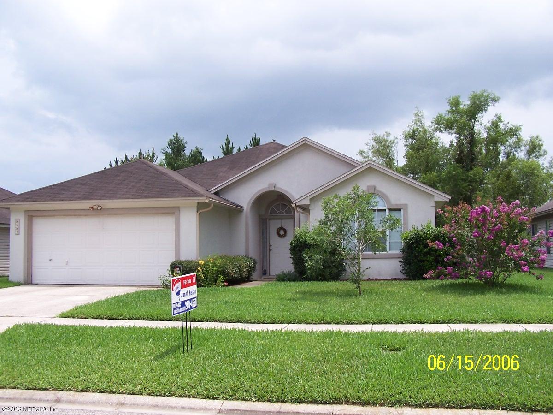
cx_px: 276
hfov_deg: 49.0
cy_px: 208
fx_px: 607
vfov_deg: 37.7
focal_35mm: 38
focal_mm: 6.3
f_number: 4
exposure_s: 1/500
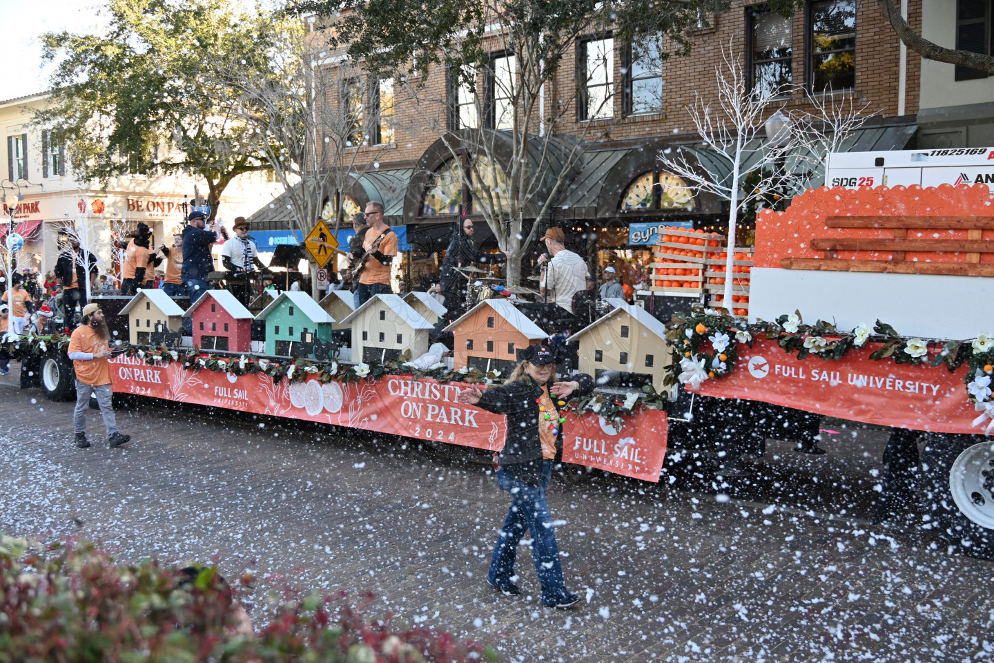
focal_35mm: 35
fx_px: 966
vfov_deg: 37.9
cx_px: 497
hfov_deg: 54.4
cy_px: 332
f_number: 4.5
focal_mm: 35
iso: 360
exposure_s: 1/250
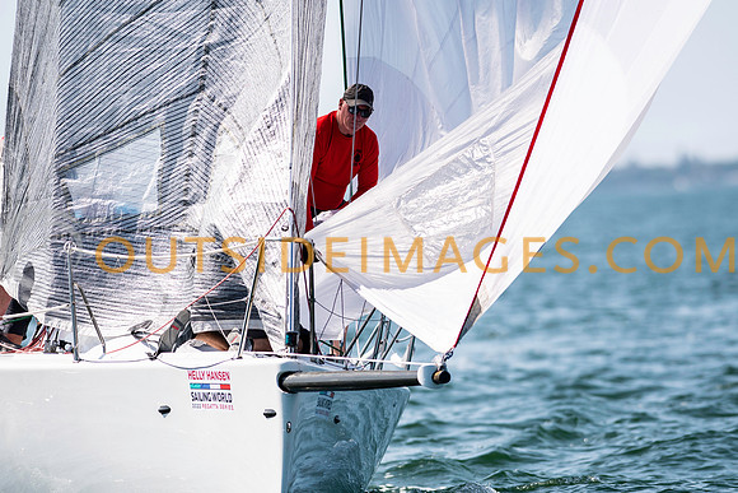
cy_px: 246
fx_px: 9227
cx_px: 369
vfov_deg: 3.1
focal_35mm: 450
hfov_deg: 4.6
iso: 200
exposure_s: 1/3200
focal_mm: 300
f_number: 5
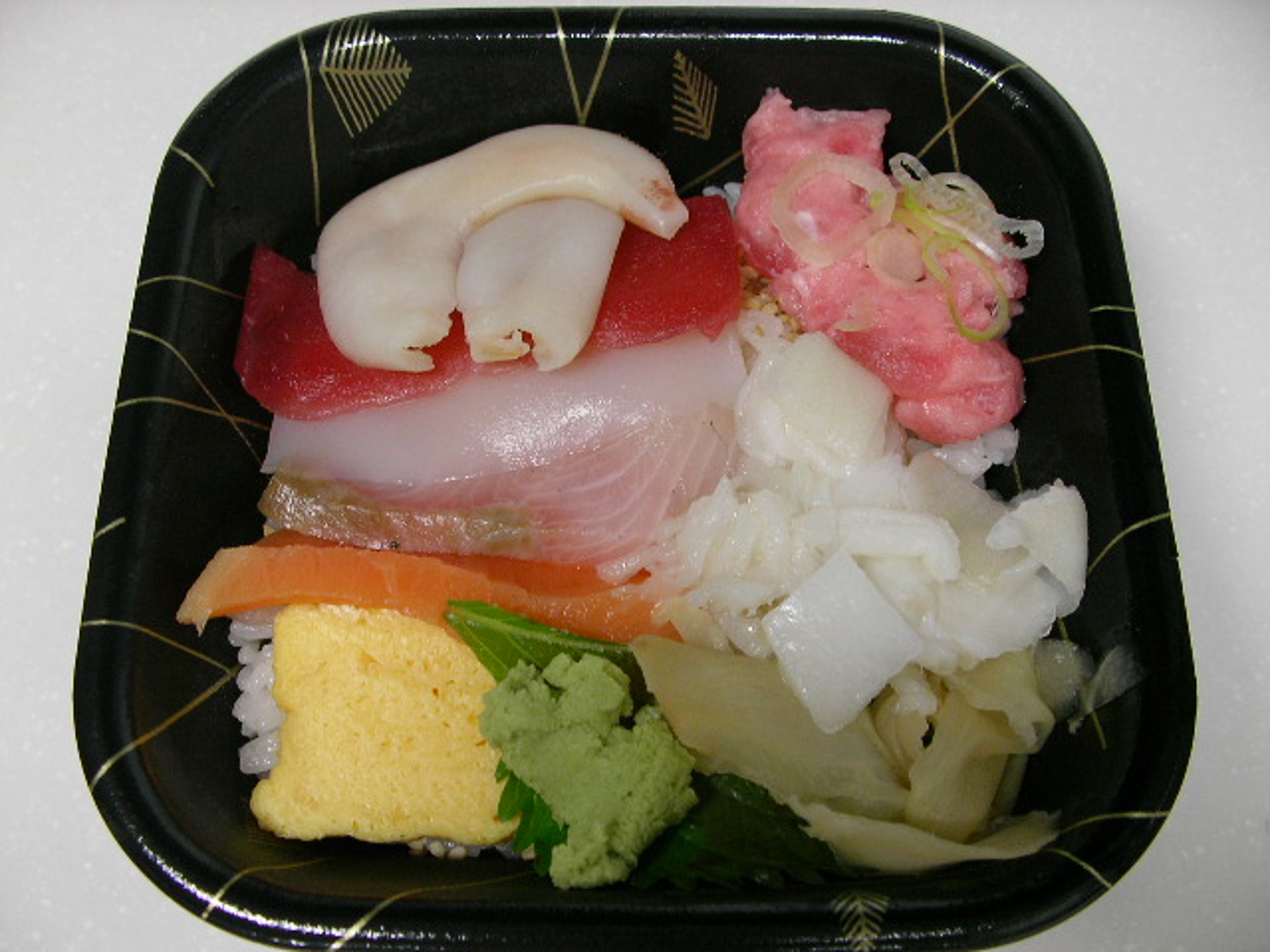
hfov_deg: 49.0
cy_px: 476
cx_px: 635
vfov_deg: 37.7
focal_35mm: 38
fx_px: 1394
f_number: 3.5
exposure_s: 1/12.1
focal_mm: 5.8
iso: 100
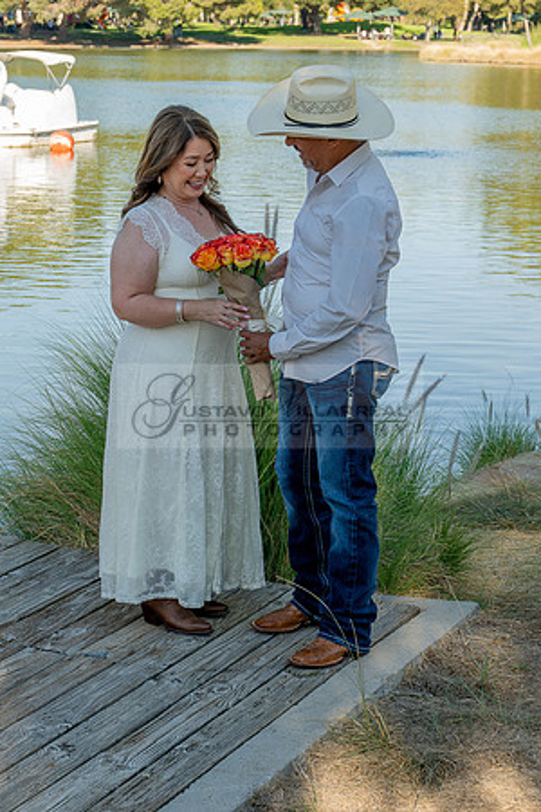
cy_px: 406
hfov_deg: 15.4
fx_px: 1995
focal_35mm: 89
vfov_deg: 23.0
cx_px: 208
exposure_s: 1/200
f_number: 7.1
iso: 200
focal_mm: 59
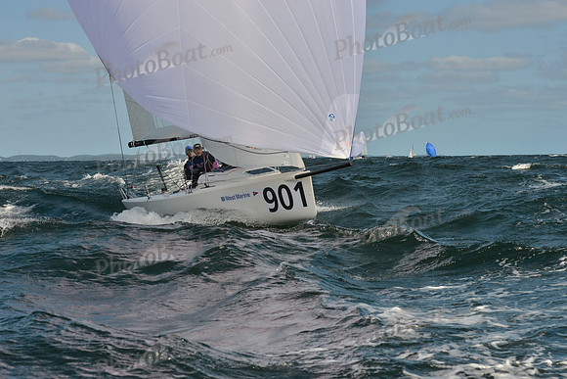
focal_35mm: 80
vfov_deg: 17.1
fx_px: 1260
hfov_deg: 25.4
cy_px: 190
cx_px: 284
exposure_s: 1/1600
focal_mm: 80
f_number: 10
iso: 400
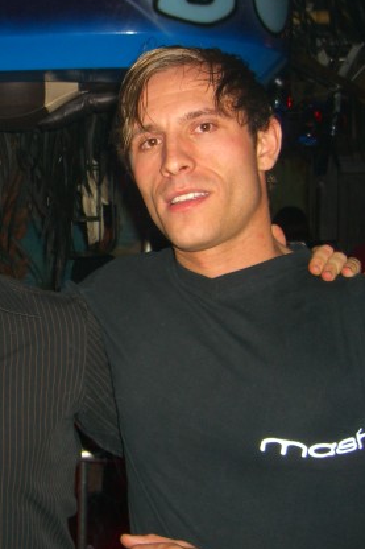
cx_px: 5
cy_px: 261
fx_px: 868
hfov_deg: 22.9
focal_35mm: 57
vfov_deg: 35.1
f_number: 2.8
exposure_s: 1/60
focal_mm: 7.9
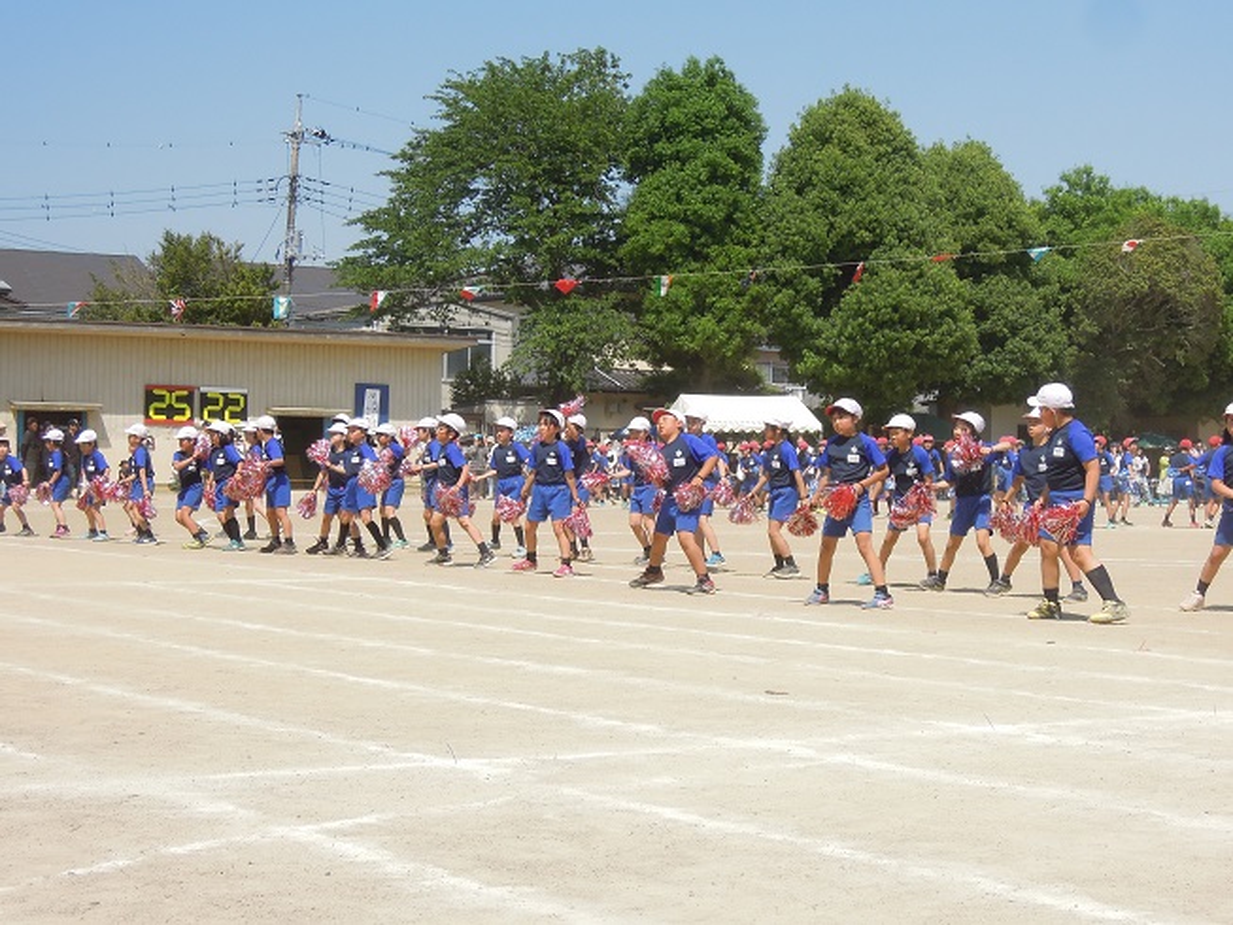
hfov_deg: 27.8
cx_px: 616
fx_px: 2494
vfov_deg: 21.0
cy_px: 462
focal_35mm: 70
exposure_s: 1/1000
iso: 160
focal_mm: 12.5
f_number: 4.5
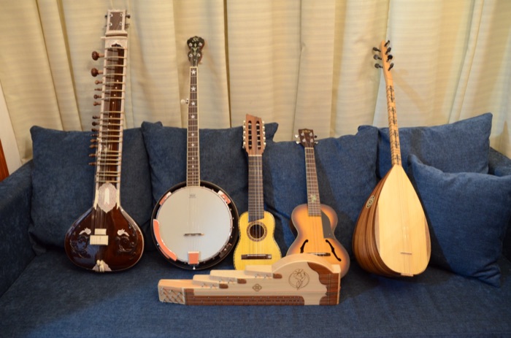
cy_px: 169
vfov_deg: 41.5
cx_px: 256
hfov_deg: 59.6
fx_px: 446
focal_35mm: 32
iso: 1600
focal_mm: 21
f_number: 6.3
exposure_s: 1/15
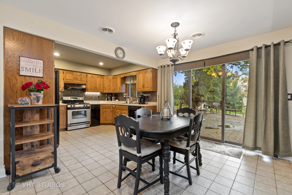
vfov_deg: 77.3
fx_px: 122
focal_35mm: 15
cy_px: 98
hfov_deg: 100.4
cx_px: 146
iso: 200
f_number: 8
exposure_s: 1/4
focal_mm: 10
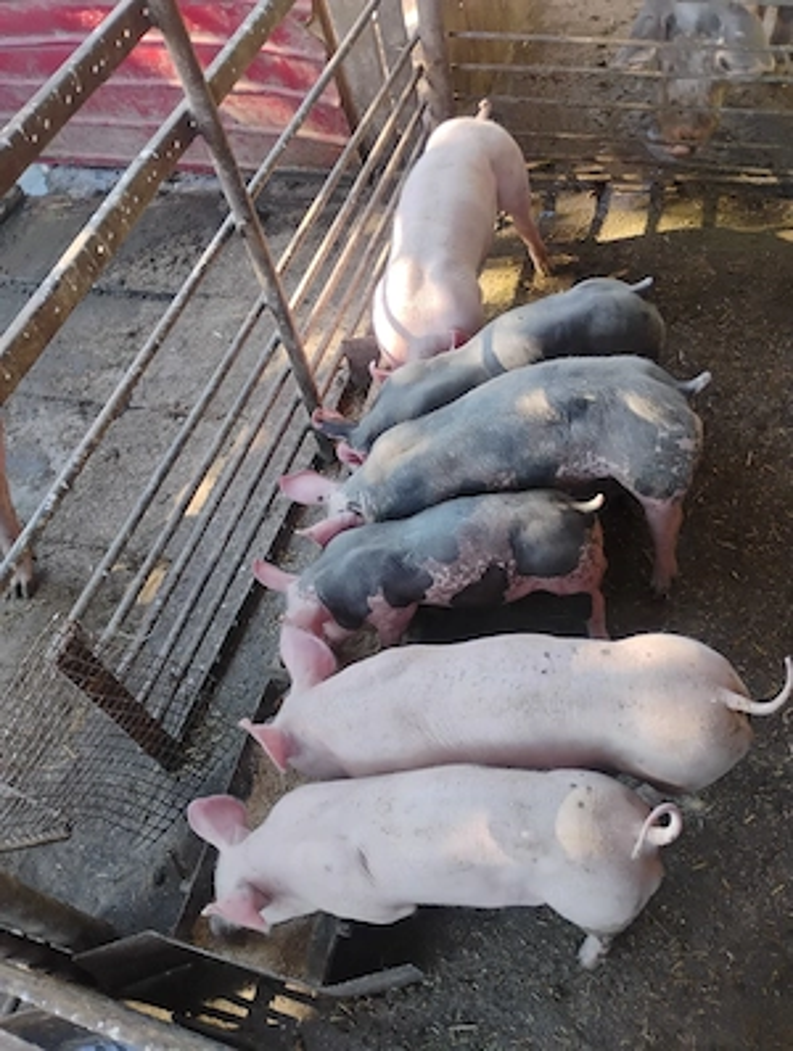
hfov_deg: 49.9
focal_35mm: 28
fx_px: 853
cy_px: 526
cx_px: 396
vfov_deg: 63.4
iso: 222
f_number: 1.8
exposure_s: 1/100
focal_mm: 4.26
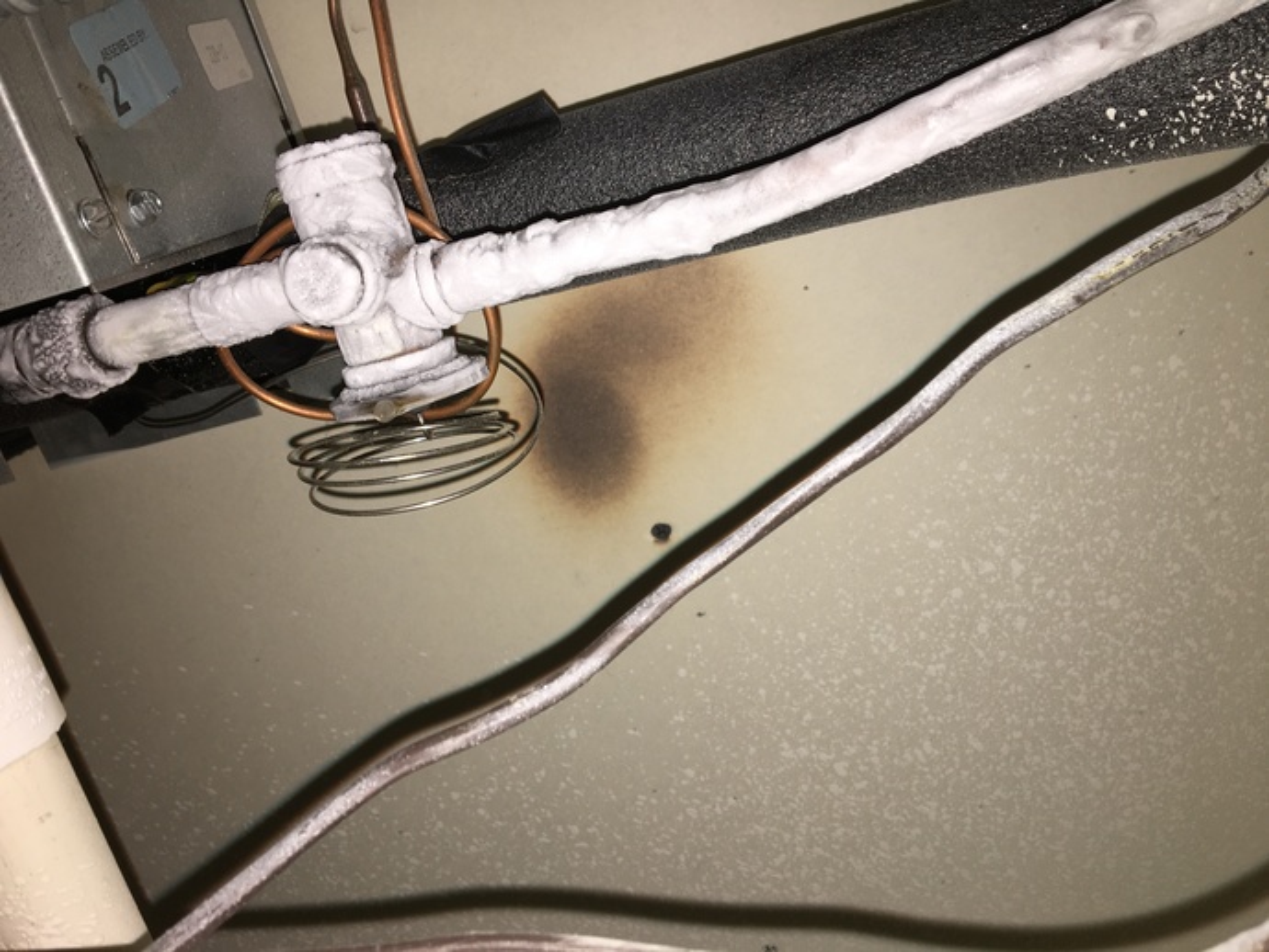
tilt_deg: +70.8
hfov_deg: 61.6
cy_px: 476
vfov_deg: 48.3
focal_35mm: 29
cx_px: 634
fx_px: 1063
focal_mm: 4.15
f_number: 2.2
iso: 25
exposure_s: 1/33
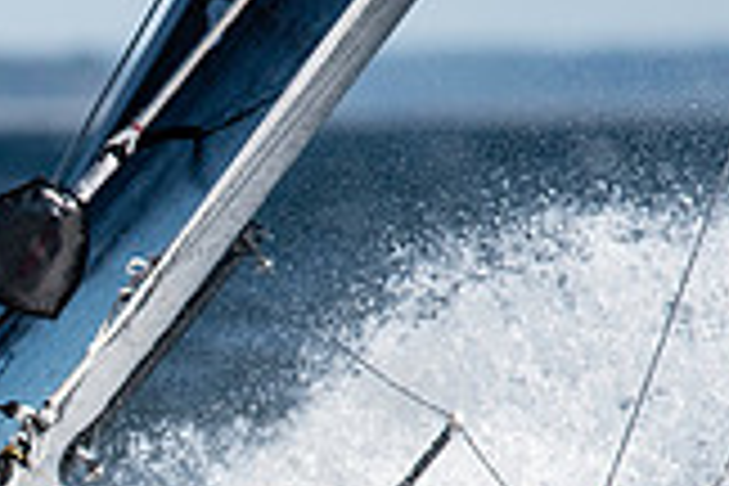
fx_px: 33531
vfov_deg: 0.8
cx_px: -414
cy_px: 668
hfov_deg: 1.2
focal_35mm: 1656
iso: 320
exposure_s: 1/2500
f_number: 5.6
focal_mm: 300
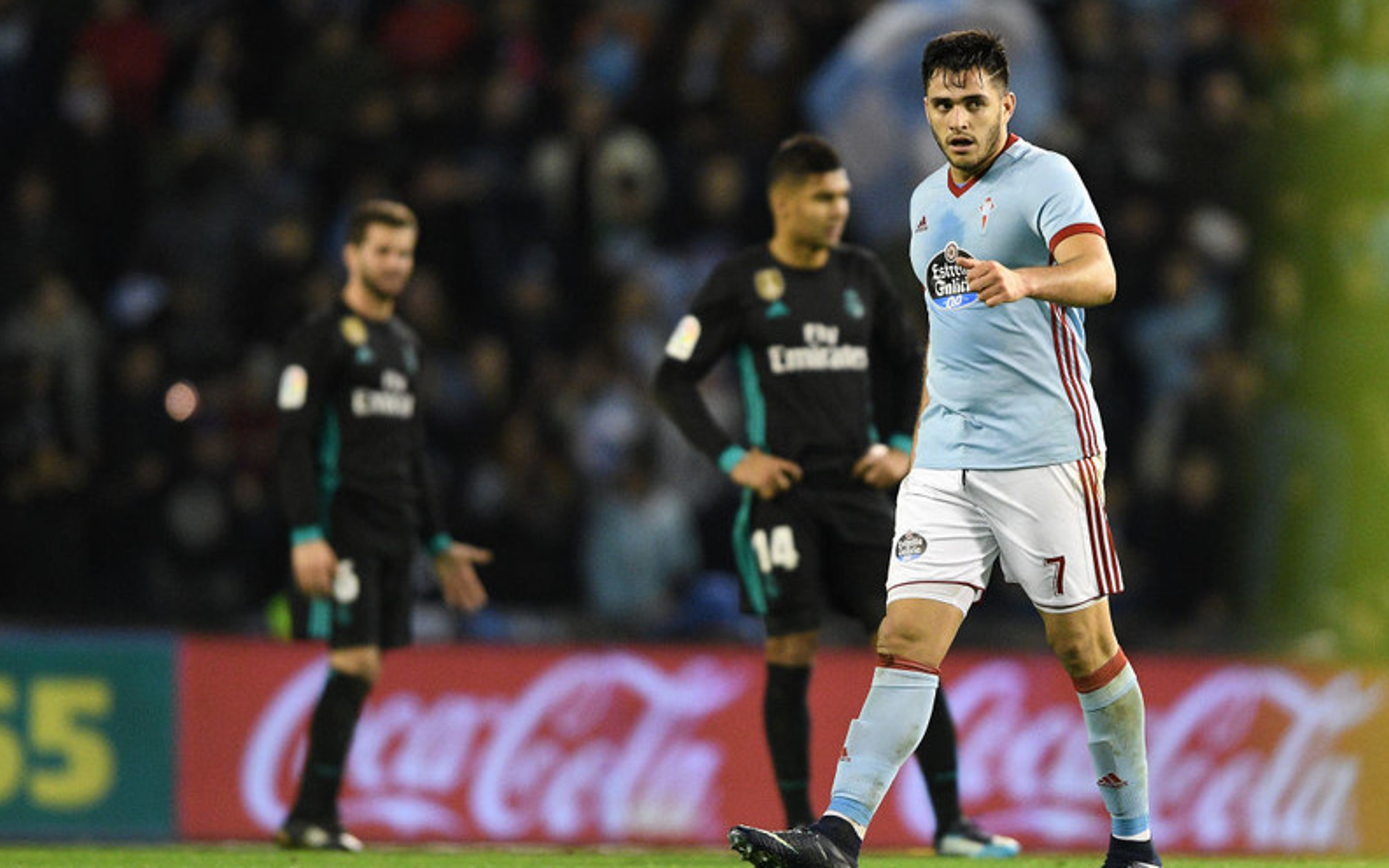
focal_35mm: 617
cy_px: 462
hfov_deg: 3.4
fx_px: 23361
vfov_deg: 2.1
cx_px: 692
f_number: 2.8
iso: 2000
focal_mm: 400
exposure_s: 1/640
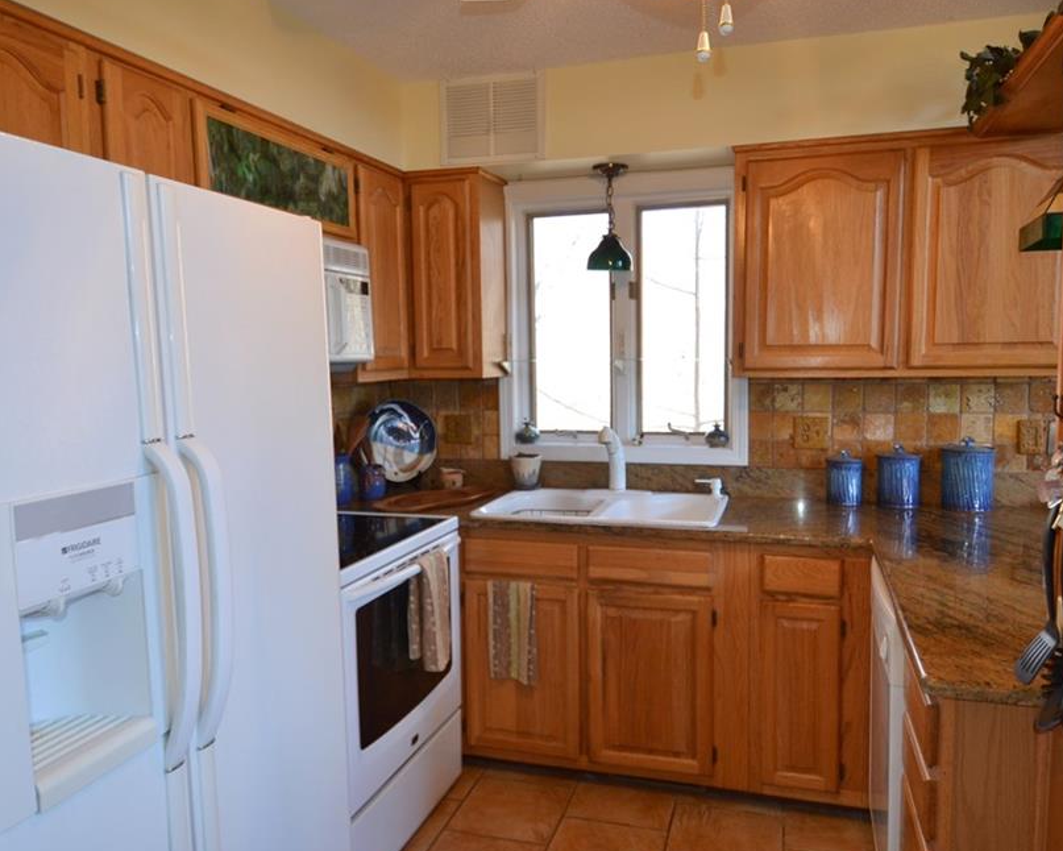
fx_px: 787
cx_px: 566
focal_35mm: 25
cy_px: 433
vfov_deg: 56.8
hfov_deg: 68.0
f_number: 4
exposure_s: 1/80
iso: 400
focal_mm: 14
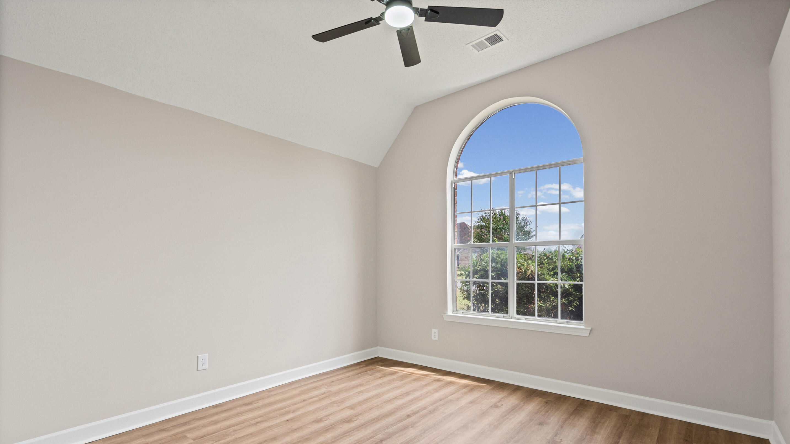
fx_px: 356
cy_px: 260
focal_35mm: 17
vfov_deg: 63.5
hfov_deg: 95.9
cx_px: 400
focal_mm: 16
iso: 1000
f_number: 8
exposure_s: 1/60
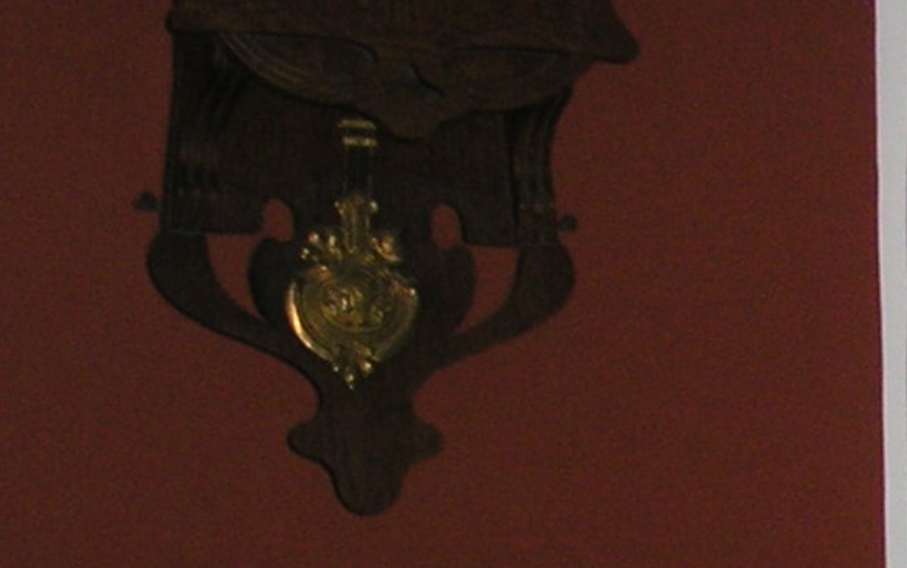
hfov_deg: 11.7
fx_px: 4105
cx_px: 1608
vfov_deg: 7.5
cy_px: 1231
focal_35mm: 166
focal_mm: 7.8
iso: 200
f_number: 2.8
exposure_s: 1/45
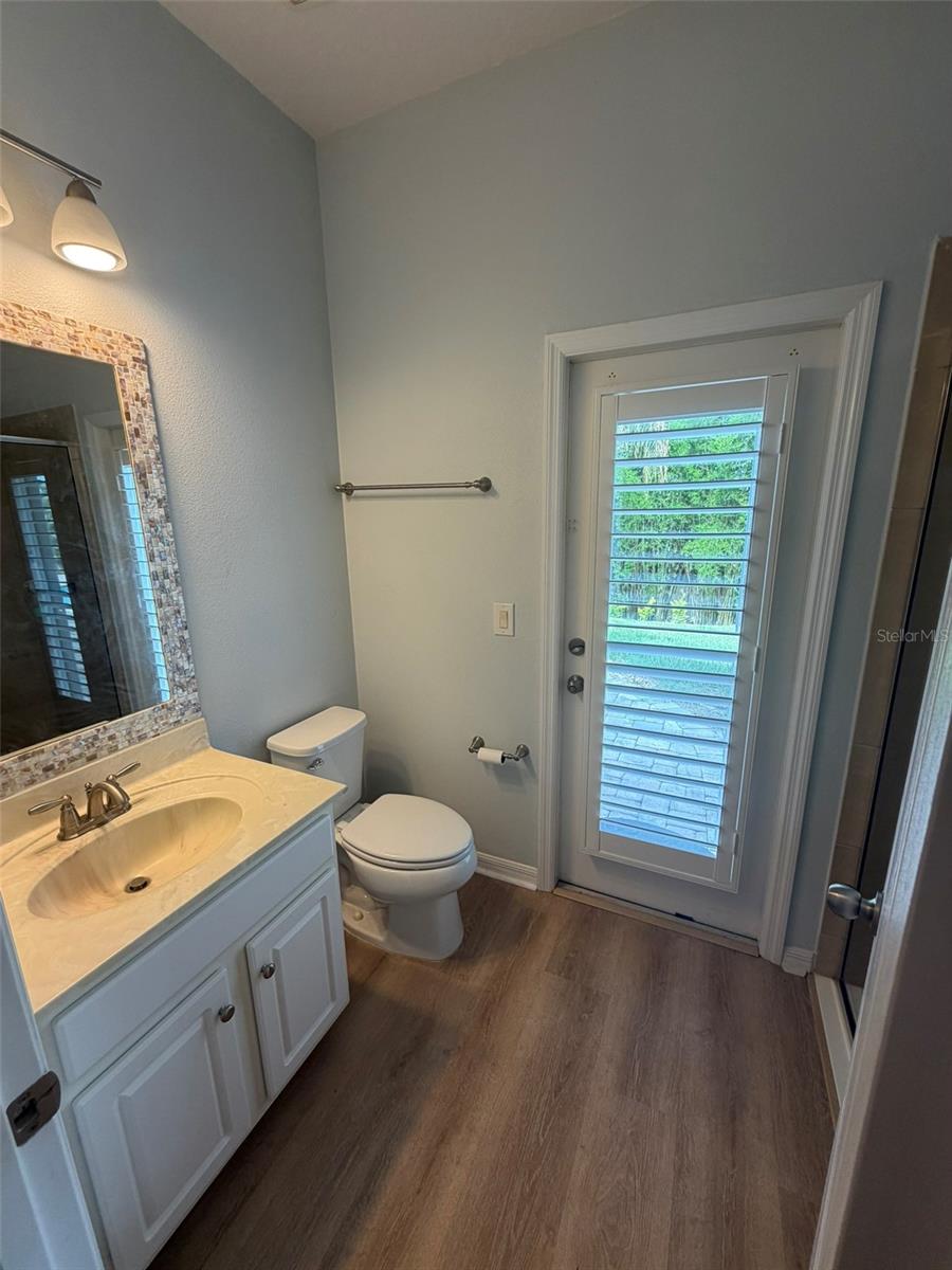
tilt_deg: -14.2
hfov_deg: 85.7
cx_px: 476
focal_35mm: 14
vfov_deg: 102.1
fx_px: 513
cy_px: 635
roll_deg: +1.2
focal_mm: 2.22
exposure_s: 1/120
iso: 100
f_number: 2.2
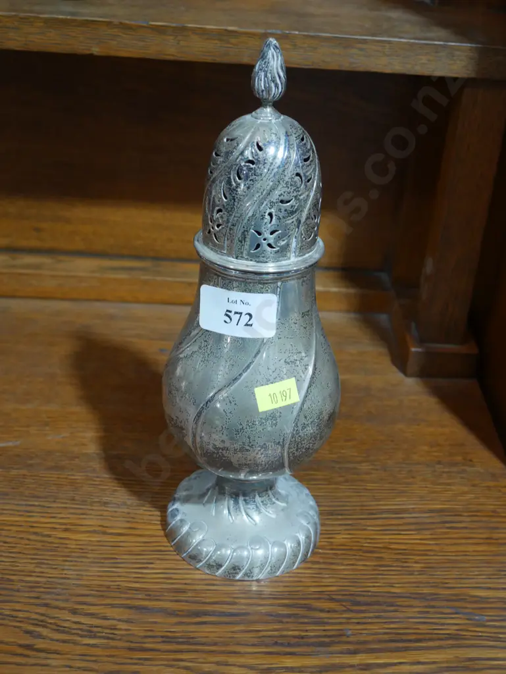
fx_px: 1091
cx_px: 253
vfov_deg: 34.3
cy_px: 337
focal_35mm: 56
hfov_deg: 26.1
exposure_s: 1/60
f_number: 5.3
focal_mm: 28
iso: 1000
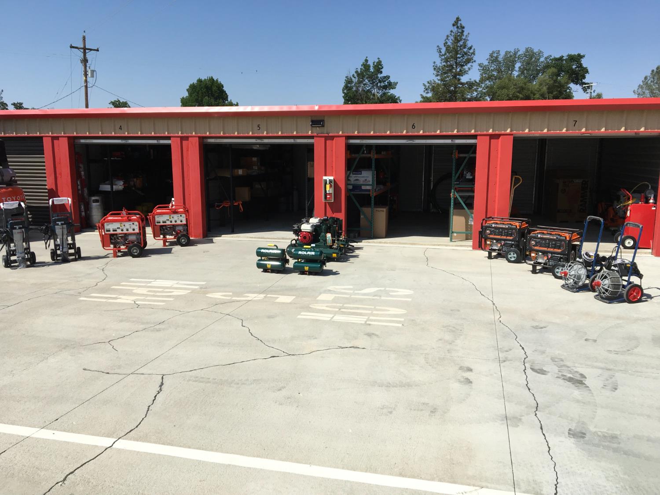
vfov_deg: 48.2
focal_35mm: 29
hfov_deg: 61.7
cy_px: 248
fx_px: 553
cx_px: 330
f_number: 2.2
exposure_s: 1/2137
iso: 25
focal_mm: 4.15
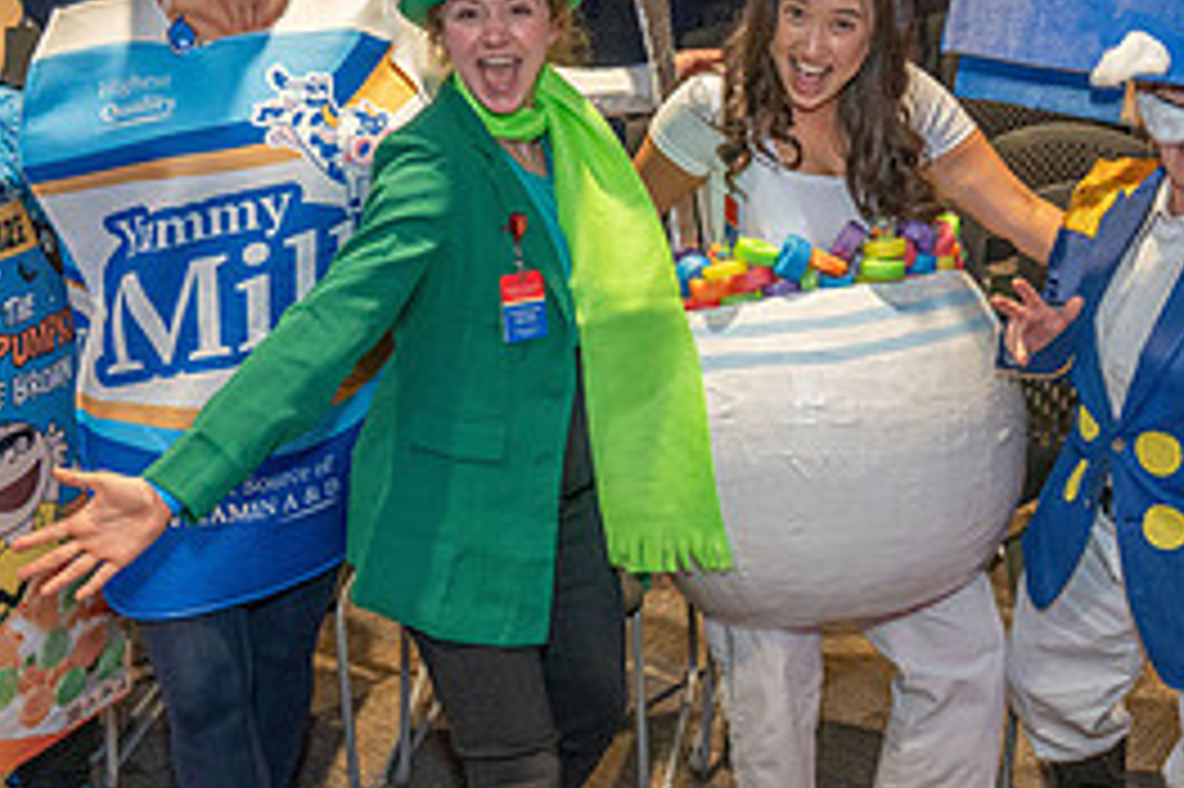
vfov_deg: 25.5
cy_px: 412
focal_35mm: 53
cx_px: 905
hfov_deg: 36.6
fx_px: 1742
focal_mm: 24
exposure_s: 1/160
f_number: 4
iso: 2500
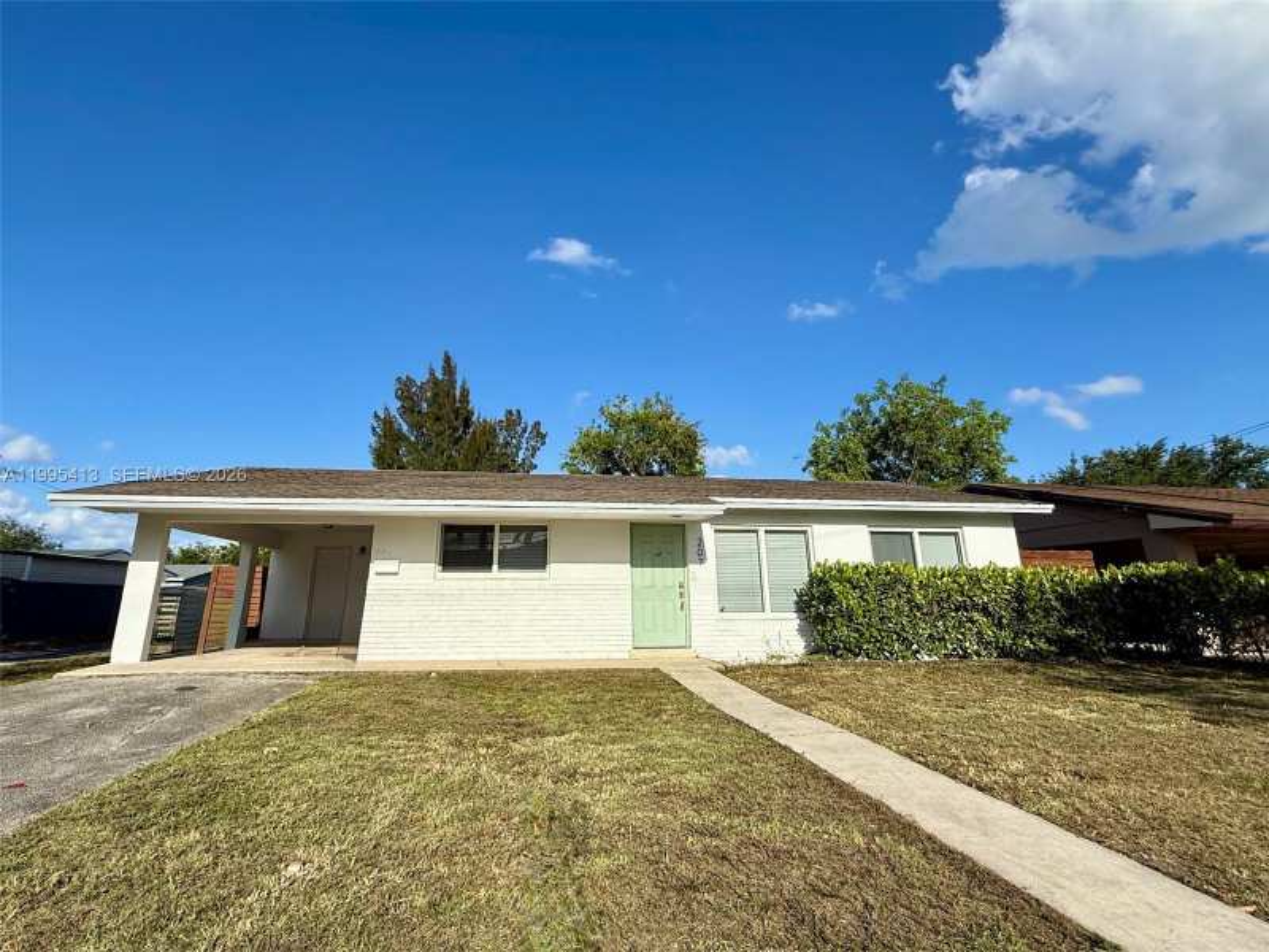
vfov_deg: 85.7
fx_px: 513
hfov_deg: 102.1
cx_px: 634
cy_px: 476
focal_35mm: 14
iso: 50
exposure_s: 1/3460
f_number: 2.2
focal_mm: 2.22
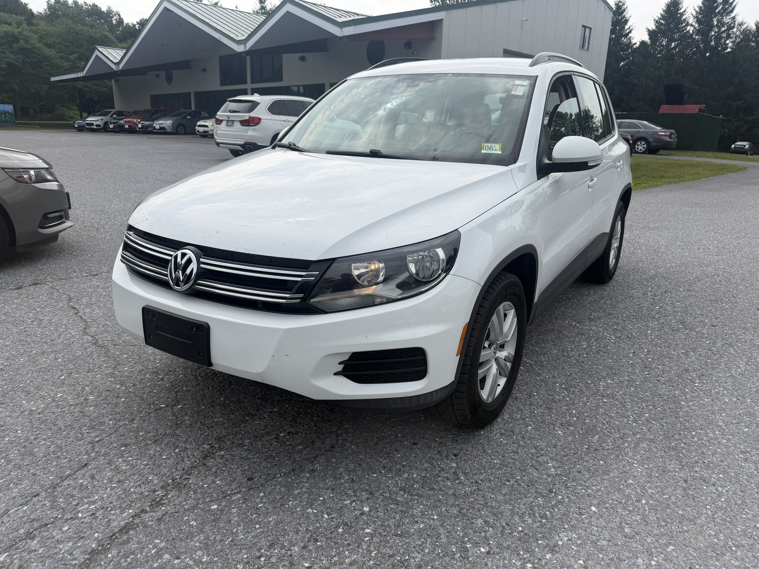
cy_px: 284
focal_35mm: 24
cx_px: 380
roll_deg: -2.1
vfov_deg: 56.8
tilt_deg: -16.5
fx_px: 526
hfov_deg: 71.6
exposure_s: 1/5319
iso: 80
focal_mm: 6.76
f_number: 1.78
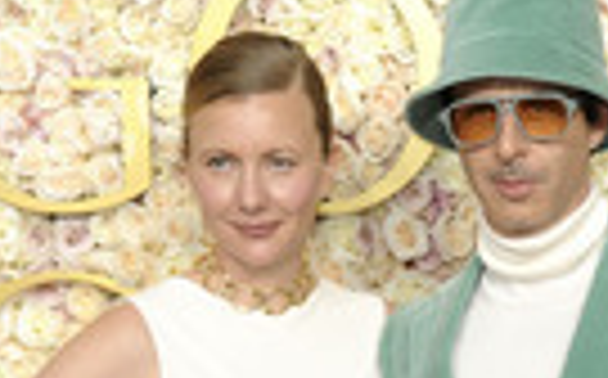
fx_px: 3310
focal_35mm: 200
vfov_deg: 6.3
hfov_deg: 10.5
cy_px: 783
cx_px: 448
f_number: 13
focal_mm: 66
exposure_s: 1/250
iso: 1000
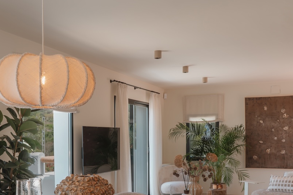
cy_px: 142
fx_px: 407
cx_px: 108
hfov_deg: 39.3
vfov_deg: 26.7
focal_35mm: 50
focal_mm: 20
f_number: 13
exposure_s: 1/50
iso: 80
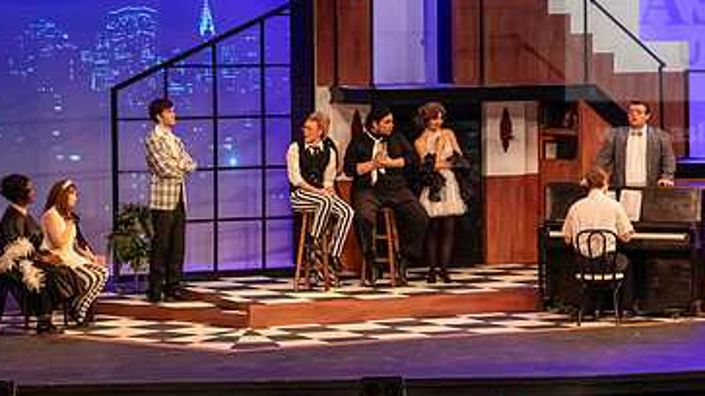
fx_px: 2691
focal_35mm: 144
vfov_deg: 8.4
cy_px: 174
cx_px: 507
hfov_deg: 14.9
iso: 3200
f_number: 3.5
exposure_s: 1/200
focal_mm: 86
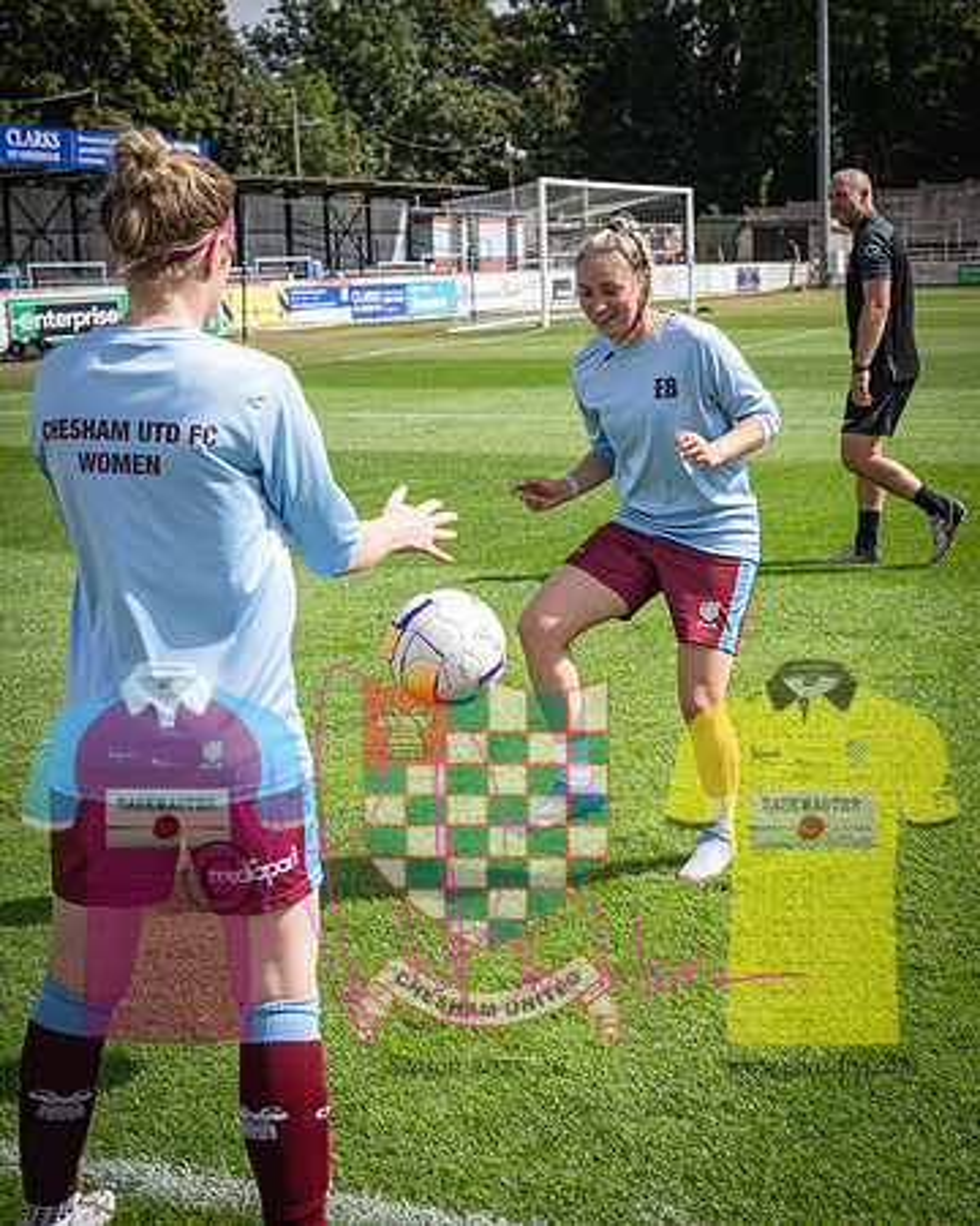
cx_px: 661
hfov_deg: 27.9
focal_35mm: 54
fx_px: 1957
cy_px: 569
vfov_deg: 34.7
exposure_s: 1/1250
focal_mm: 35
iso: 200
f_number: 4
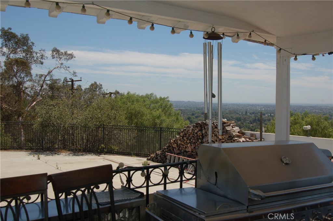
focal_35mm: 36
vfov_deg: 36.8
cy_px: 110
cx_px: 166
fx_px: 333
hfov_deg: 53.2
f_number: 8
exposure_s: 1/500
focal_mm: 24
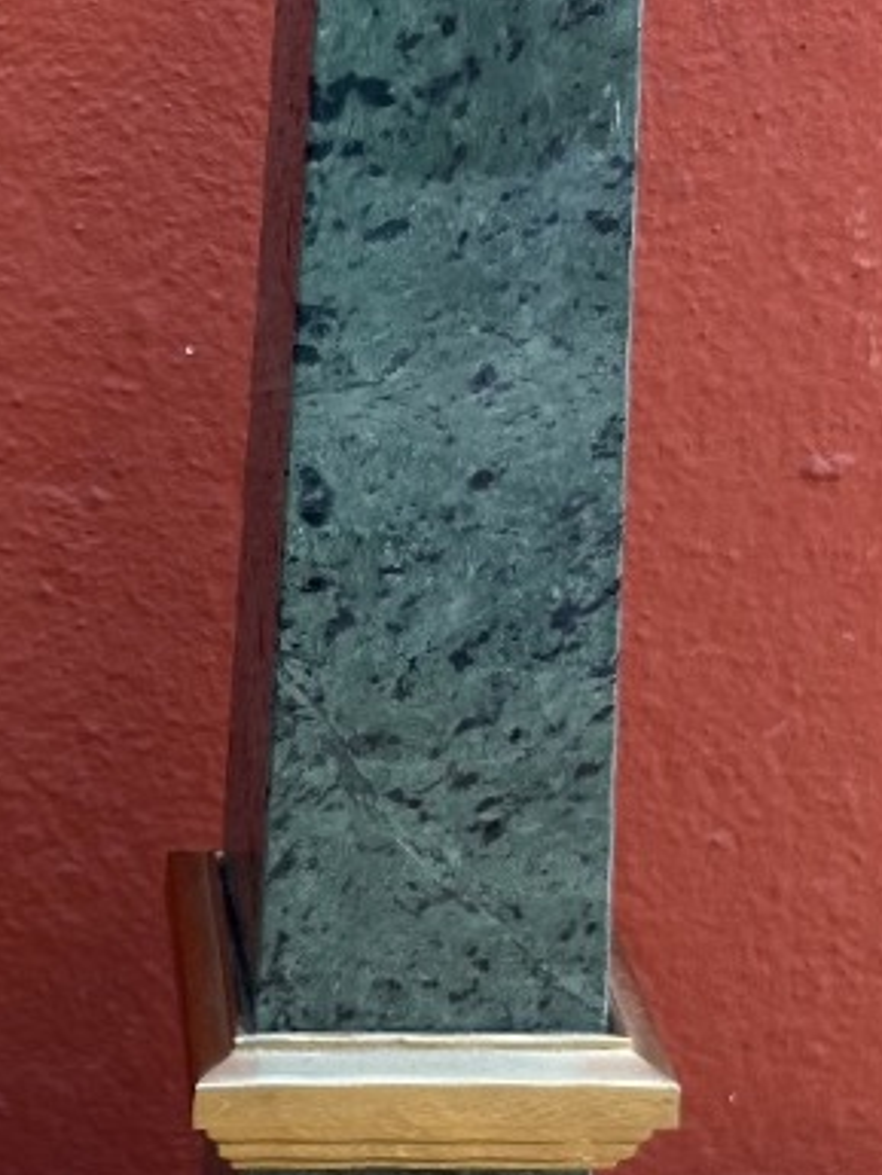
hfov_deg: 18.4
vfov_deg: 25.0
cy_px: 562
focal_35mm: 78
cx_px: -20
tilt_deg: -19.7
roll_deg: -1.7
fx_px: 2648
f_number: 1.6
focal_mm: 5.1
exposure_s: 1/256
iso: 40
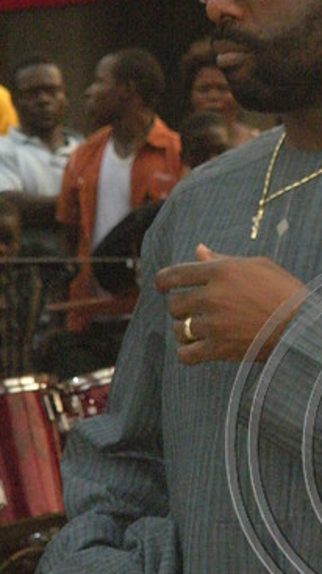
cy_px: 206
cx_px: 306
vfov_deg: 7.0
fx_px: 4713
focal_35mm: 310
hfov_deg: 3.9
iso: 800
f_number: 5.6
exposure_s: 1/125
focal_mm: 31.5
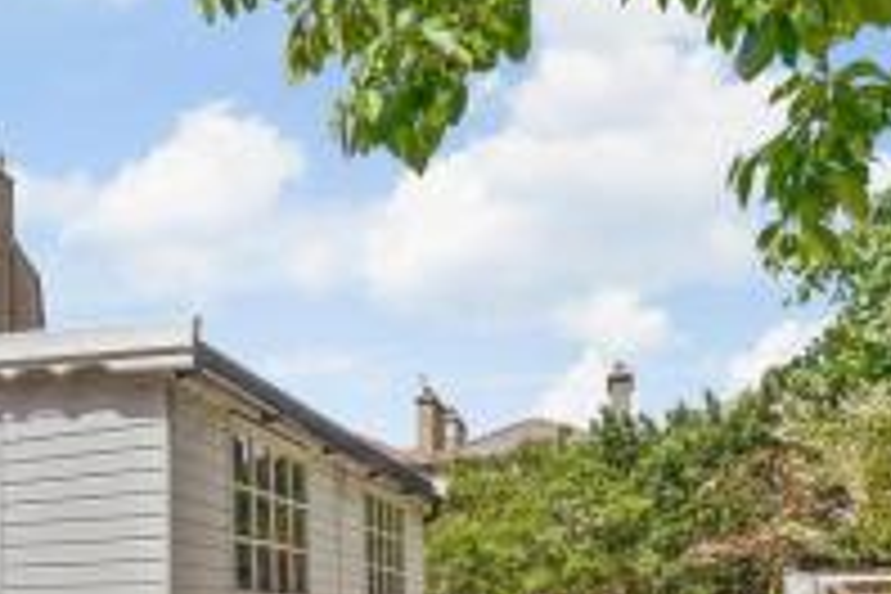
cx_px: 126
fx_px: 891
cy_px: 583
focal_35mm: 36
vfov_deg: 33.9
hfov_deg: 48.7
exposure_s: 1/800
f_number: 8
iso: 160
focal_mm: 10
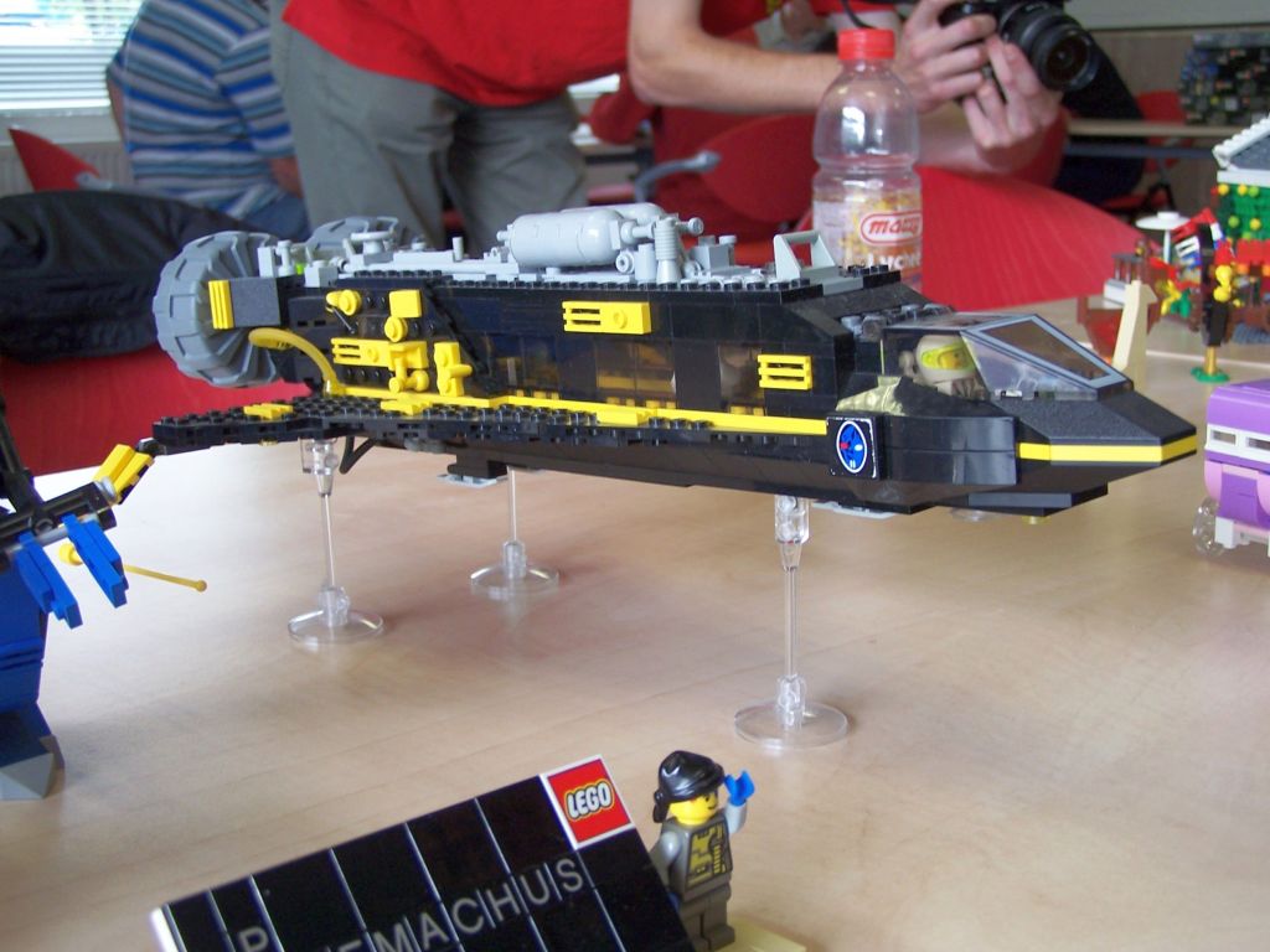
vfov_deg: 28.6
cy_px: 476
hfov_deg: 37.5
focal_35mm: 51
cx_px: 635
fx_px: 1871
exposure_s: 1/20
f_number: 3
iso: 80
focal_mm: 8.5
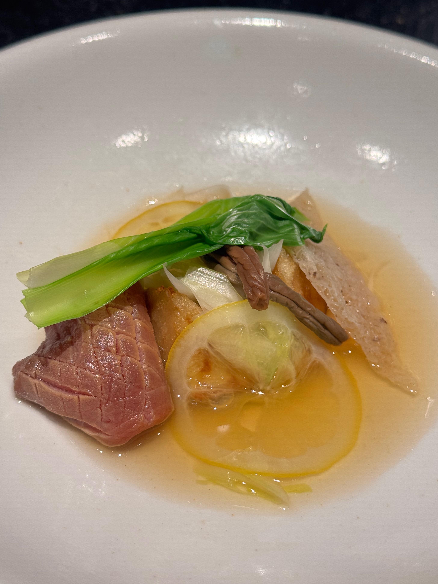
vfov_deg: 38.2
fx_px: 844
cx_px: 220
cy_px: 281
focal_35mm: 50
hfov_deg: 29.1
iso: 100
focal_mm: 6.76
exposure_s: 1/50
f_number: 1.78
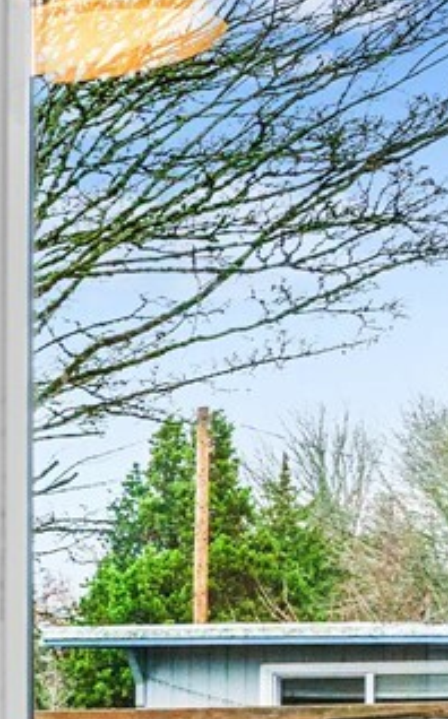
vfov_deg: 20.7
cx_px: -1152
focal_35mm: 98
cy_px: 684
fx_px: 1920
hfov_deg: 8.8
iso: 500
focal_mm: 18
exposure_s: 1/50
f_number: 6.3
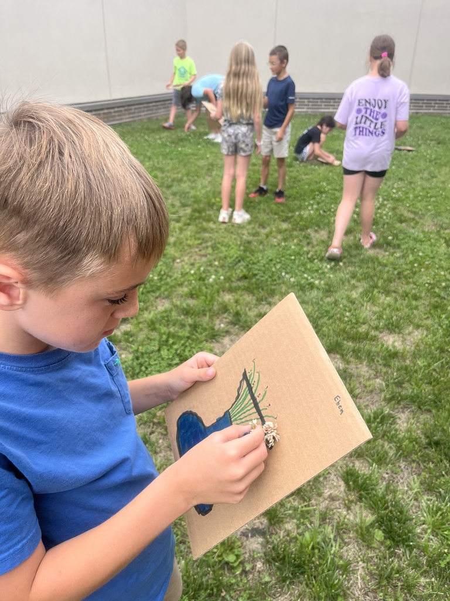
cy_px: 300
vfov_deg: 67.3
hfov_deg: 53.1
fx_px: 451
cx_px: 225
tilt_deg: -28.6
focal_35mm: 26
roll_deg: -1.9
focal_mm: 5.1
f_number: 1.6
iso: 50
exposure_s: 1/1009
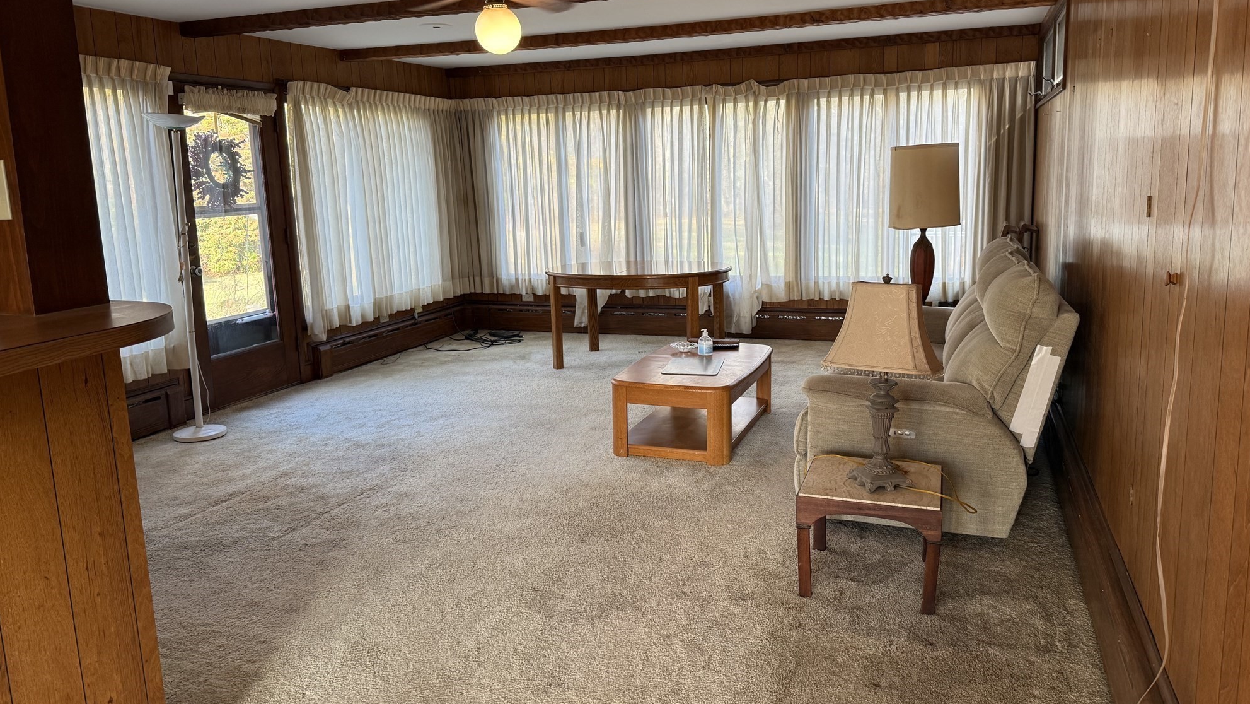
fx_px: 895
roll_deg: +2.4
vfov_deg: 42.9
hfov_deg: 69.8
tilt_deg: -9.8
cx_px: 644
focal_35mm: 27
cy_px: 317
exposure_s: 1/120
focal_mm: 6.76
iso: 125
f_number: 1.78
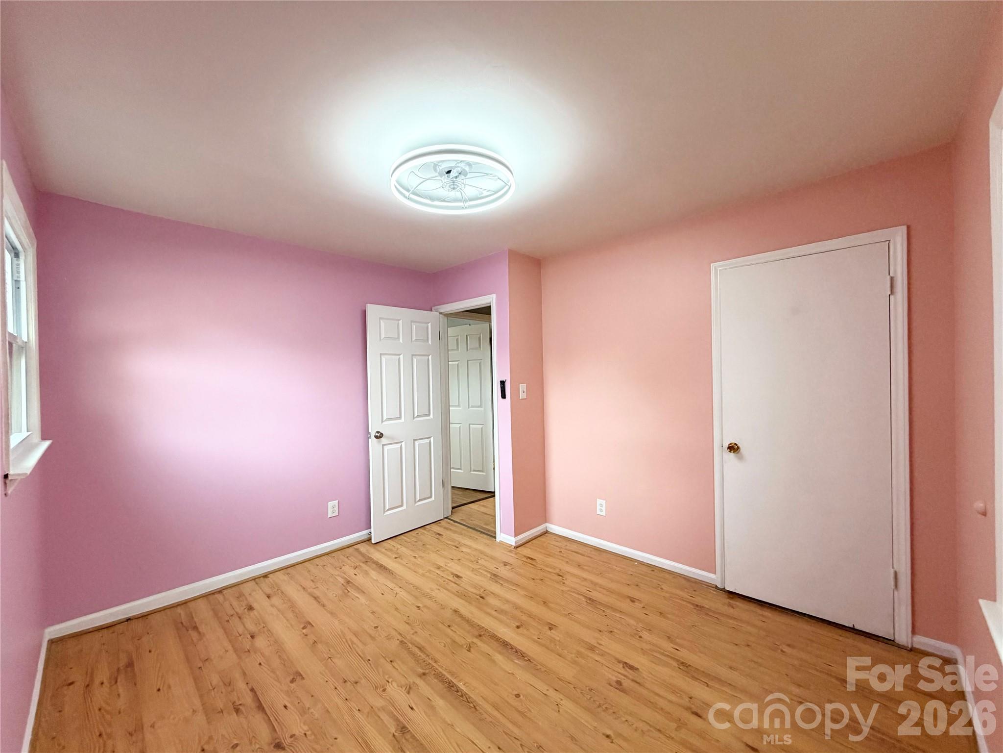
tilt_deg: -0.2
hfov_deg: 102.1
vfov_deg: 85.7
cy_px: 376
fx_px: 406
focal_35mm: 14
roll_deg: +1.1
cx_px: 502
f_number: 2.2
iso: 250
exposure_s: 1/121
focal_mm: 2.22
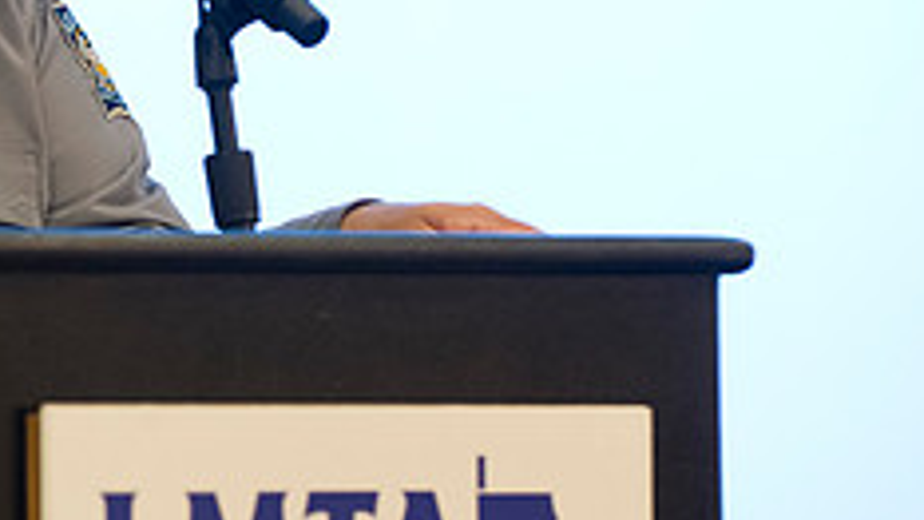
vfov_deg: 3.6
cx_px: 159
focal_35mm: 339
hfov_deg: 6.4
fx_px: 8305
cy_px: 127
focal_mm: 130
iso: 3200
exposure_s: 1/60
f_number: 2.8
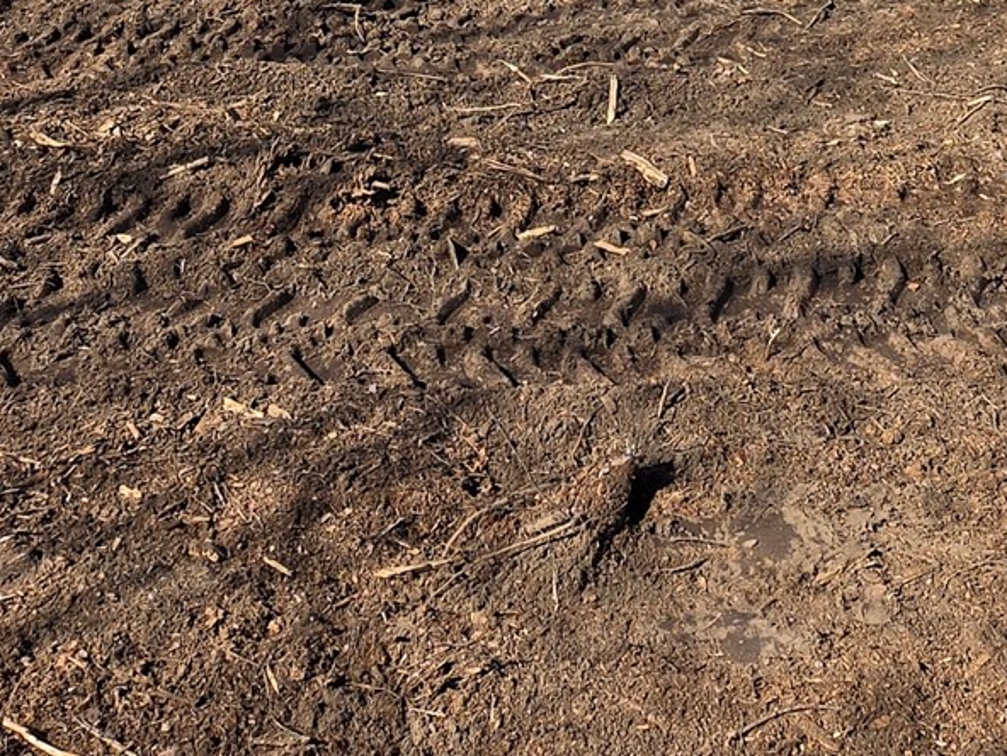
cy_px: -325
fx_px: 1309
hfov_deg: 41.9
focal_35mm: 45
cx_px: 590
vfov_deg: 25.6
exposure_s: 1/1429
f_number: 1.9
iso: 32
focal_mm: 2.2
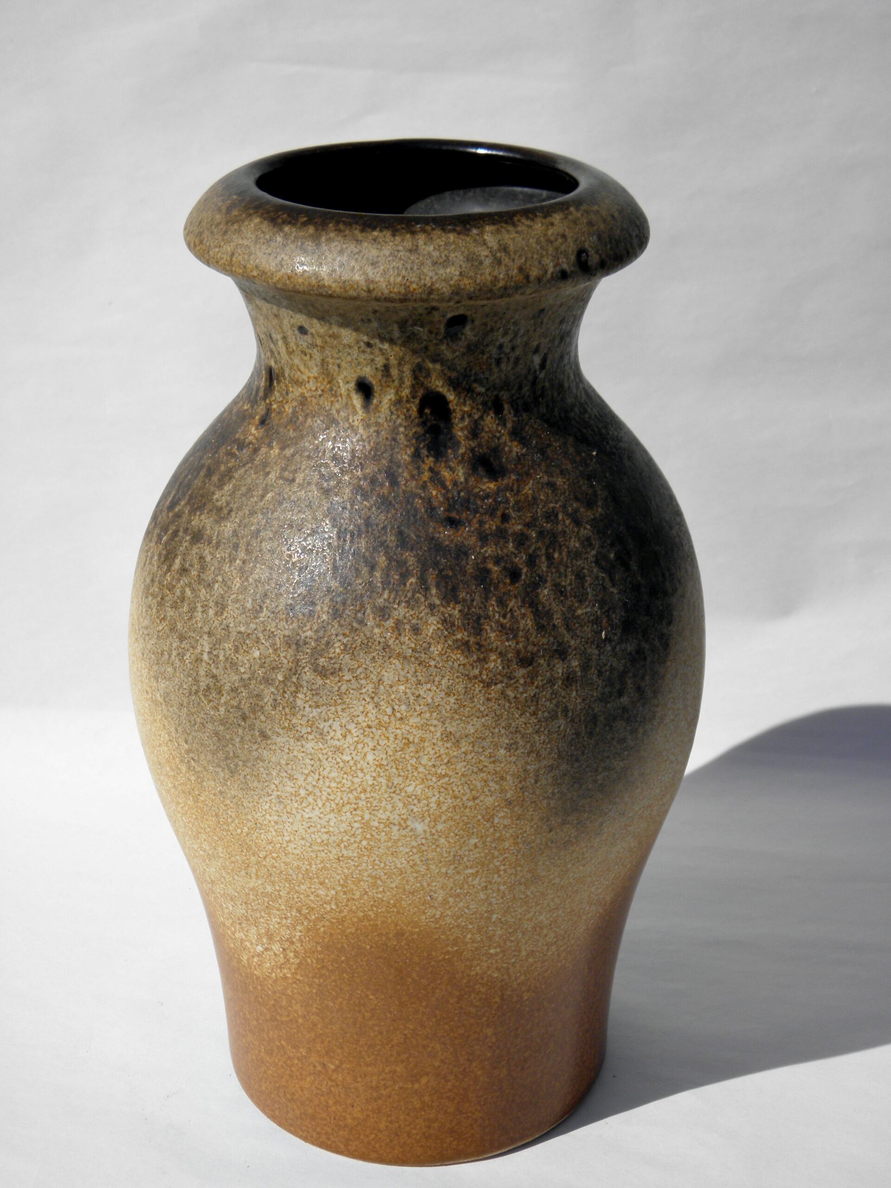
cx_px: 446
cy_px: 594
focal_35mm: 50
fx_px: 1716
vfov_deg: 38.2
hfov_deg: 29.1
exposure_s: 1/320
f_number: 8
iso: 100
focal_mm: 9.1
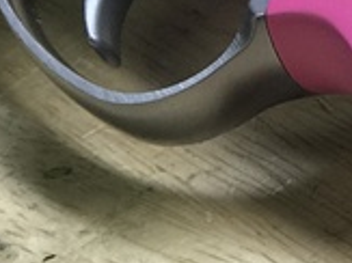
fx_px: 2845
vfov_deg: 5.3
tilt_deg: -30.1
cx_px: 389
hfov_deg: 7.0
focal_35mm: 280
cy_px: -52
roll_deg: +13.9
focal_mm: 6.6
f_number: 2.8
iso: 50
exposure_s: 1/60
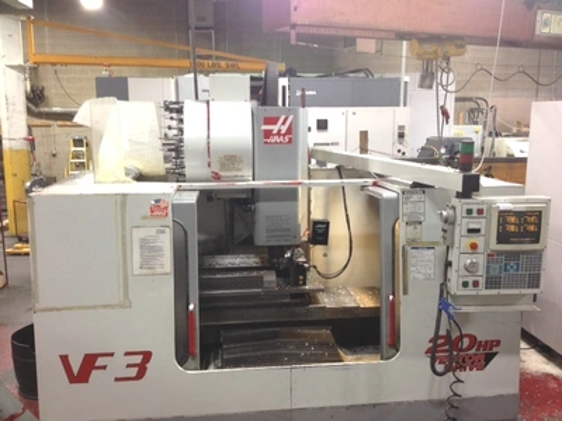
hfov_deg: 52.6
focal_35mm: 35
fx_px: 568
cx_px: 281
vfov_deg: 40.7
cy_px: 210
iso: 100
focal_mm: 4.28
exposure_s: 1/20
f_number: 2.4
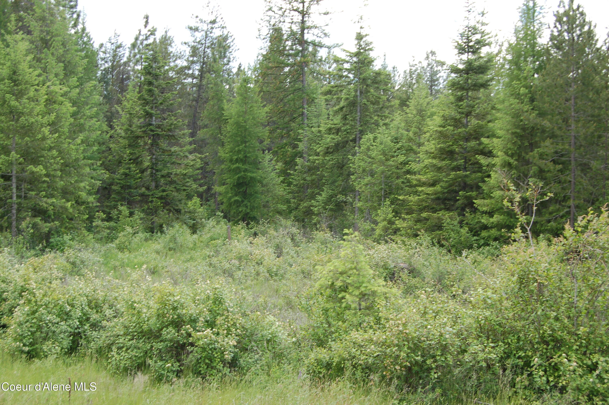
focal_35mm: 45
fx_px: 760
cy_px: 202
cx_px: 304
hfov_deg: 43.6
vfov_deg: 29.8
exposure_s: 1/125
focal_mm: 30
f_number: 5.6
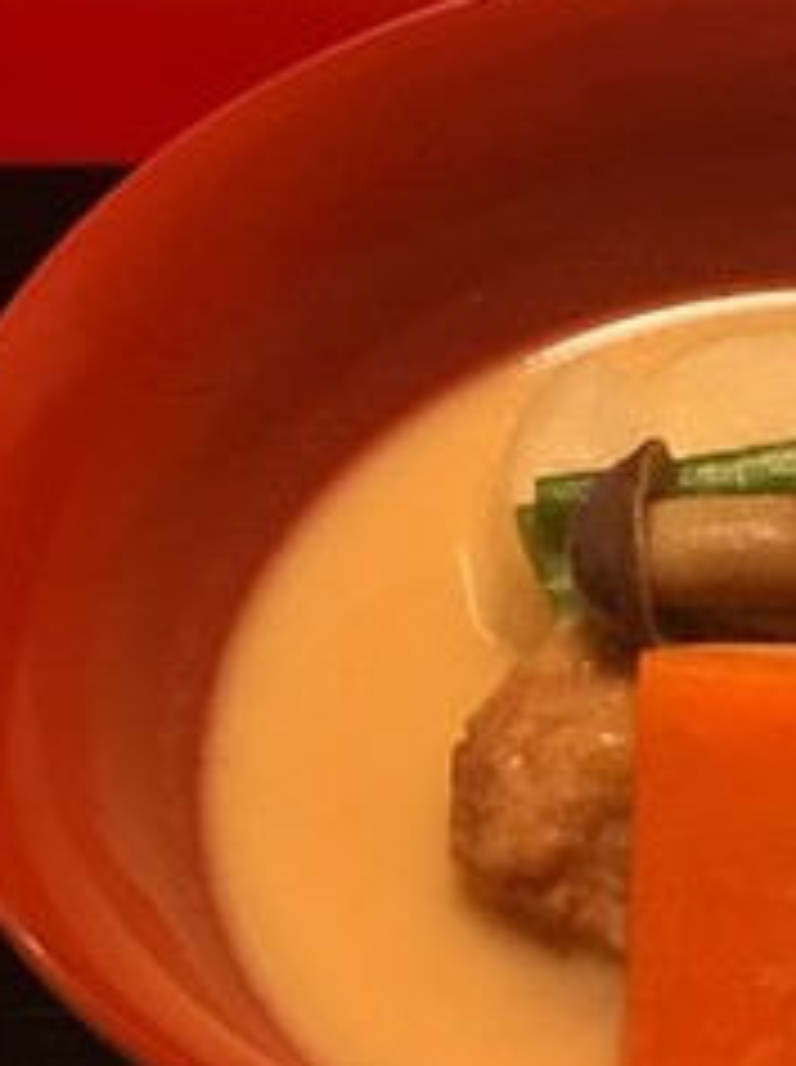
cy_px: 643
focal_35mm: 71
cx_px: 881
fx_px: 2183
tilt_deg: -50.0
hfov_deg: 19.7
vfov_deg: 27.4
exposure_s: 1/12
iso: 100
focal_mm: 3.99
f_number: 1.8
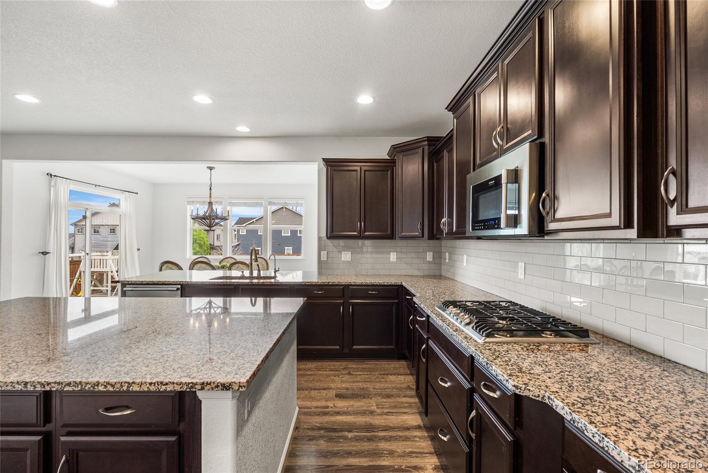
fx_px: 315
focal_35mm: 16
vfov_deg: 73.8
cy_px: 236
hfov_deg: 96.7
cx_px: 354
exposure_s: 1/80
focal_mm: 16
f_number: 8
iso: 200
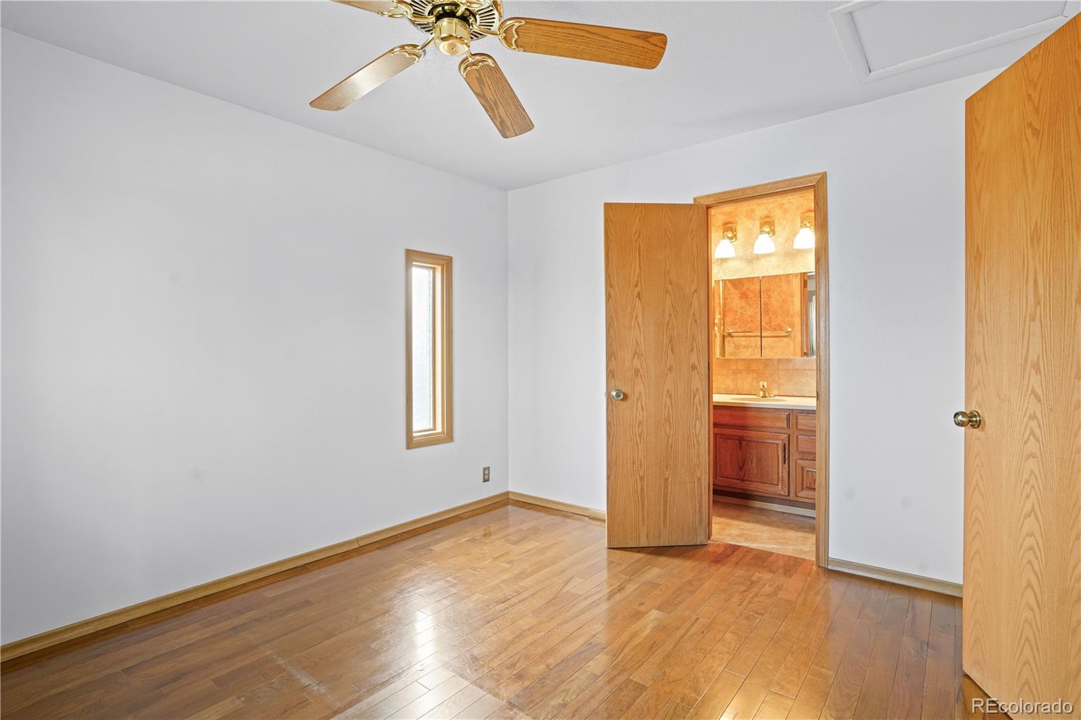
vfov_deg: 70.4
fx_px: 510
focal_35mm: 17
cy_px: 360
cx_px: 540
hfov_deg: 93.3
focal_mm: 17
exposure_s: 1
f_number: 8
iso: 400
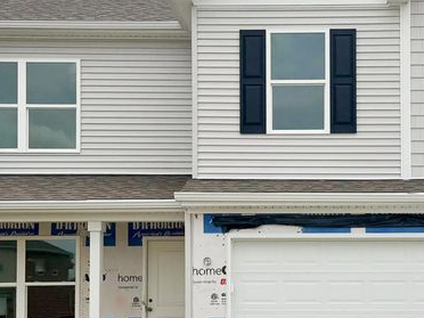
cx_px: 258
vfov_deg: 22.3
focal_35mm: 66
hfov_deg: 29.3
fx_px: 808
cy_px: 166
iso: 80
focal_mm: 6.76
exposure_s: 1/10000
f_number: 1.8
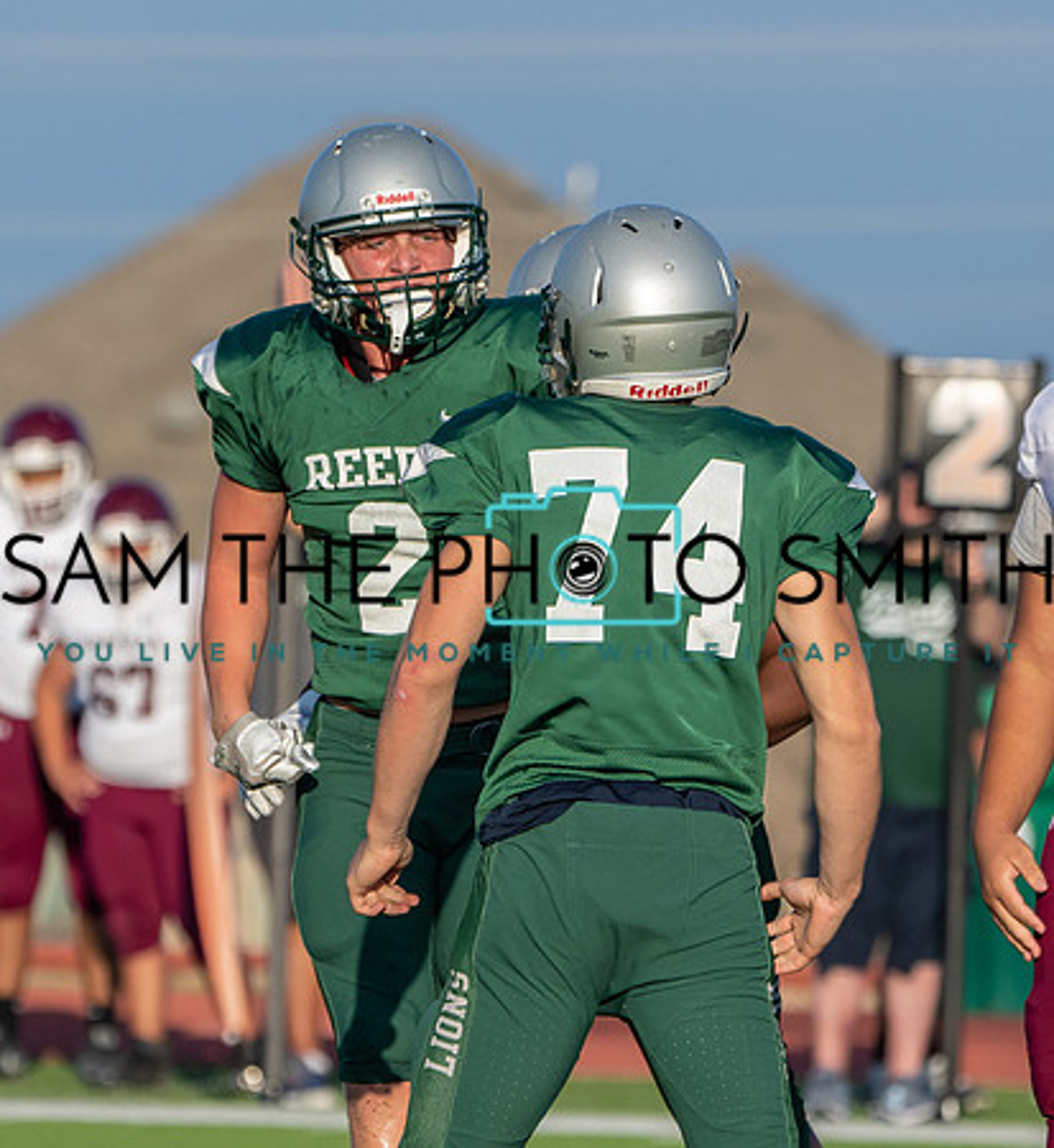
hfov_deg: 2.8
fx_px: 21283
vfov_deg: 3.1
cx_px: 529
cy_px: 885
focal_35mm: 591
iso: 250
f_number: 5.6
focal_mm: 265
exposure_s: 1/1250
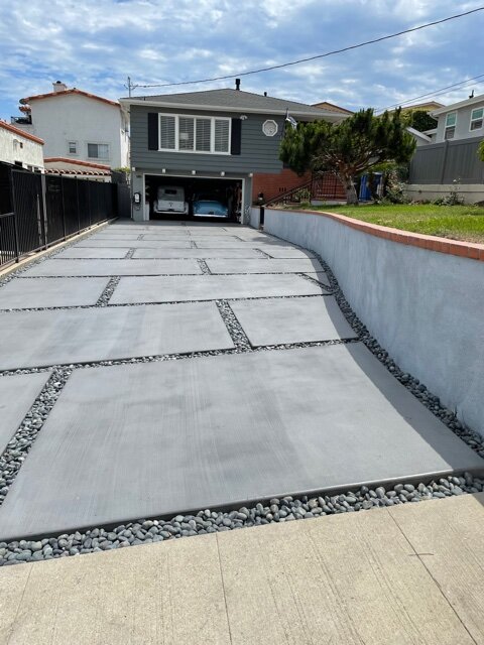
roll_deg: -1.8
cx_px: 242
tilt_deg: -13.2
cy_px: 322
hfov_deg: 53.1
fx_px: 485
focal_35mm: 26
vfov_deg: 67.3
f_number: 1.6
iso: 32
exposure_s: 1/5556
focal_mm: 4.2
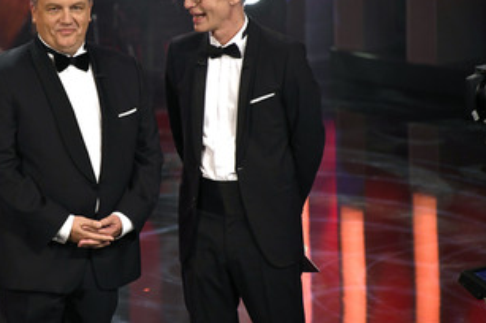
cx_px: 137
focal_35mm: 441
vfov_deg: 3.1
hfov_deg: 4.7
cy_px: 155
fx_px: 5947
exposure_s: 1/160
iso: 1600
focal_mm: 300
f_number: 6.3
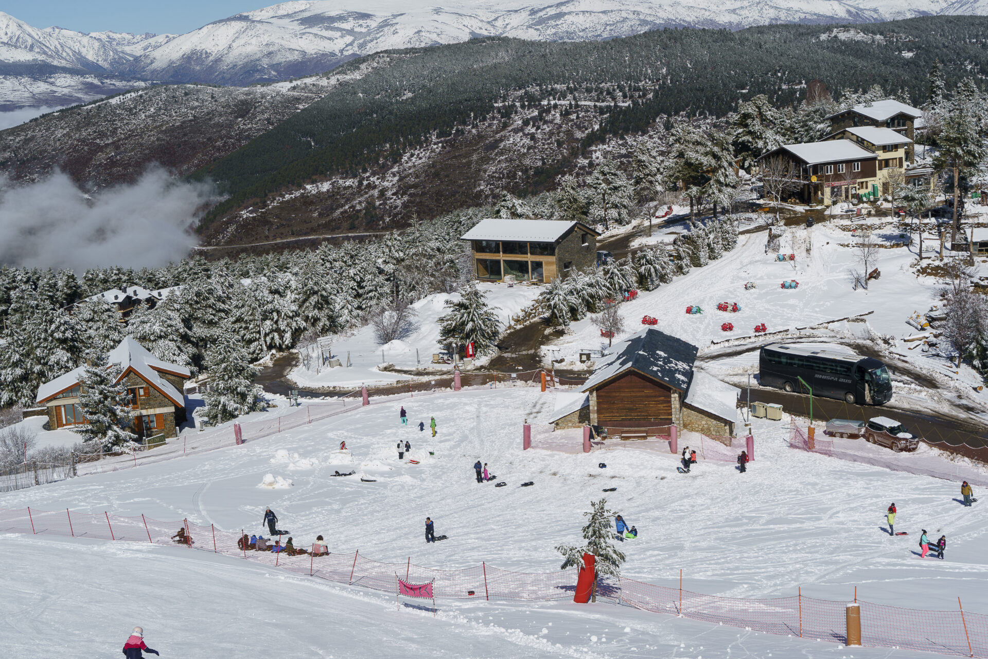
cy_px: 330
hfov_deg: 36.9
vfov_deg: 25.1
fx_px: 1482
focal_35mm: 54
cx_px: 494
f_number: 10
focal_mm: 54
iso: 100
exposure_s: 1/500
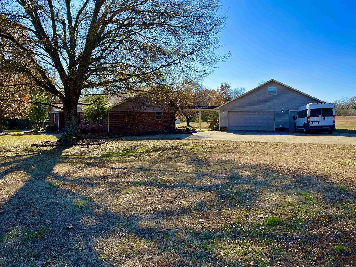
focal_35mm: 26
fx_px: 267
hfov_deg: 67.3
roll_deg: -0.7
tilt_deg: -3.8
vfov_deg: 53.1
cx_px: 178
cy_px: 134
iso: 50
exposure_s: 1/2179
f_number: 1.6
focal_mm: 5.1
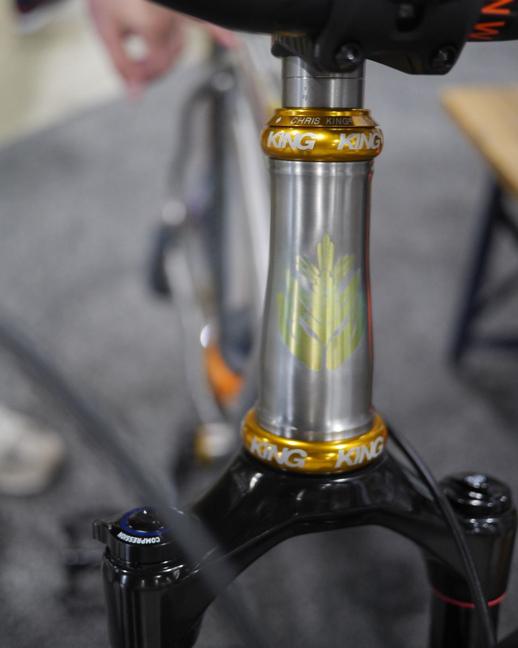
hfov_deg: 35.7
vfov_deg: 43.8
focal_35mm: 42
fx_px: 805
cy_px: 314
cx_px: 260
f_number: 1.7
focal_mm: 20
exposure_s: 1/60
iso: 640
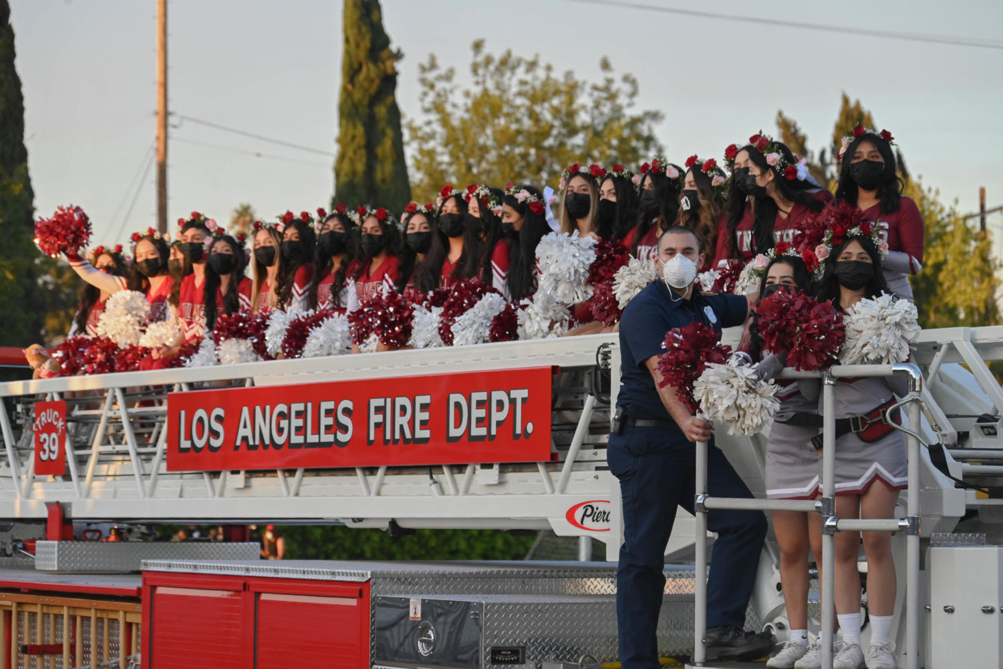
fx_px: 3344
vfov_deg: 11.4
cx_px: 502
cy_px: 334
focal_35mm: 120
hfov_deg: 17.1
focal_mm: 120
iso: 800
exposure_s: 1/500
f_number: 6.3
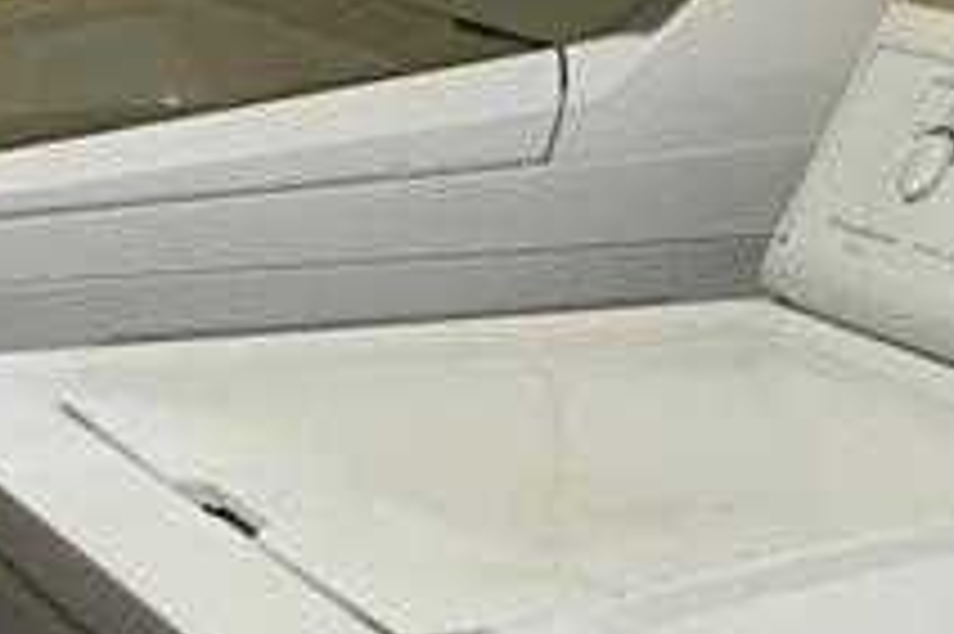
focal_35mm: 146
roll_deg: -0.7
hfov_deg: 14.1
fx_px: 3866
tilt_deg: -7.7
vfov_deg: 9.4
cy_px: 202
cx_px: 374
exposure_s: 1/10
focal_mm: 4.15
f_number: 2.2
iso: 80
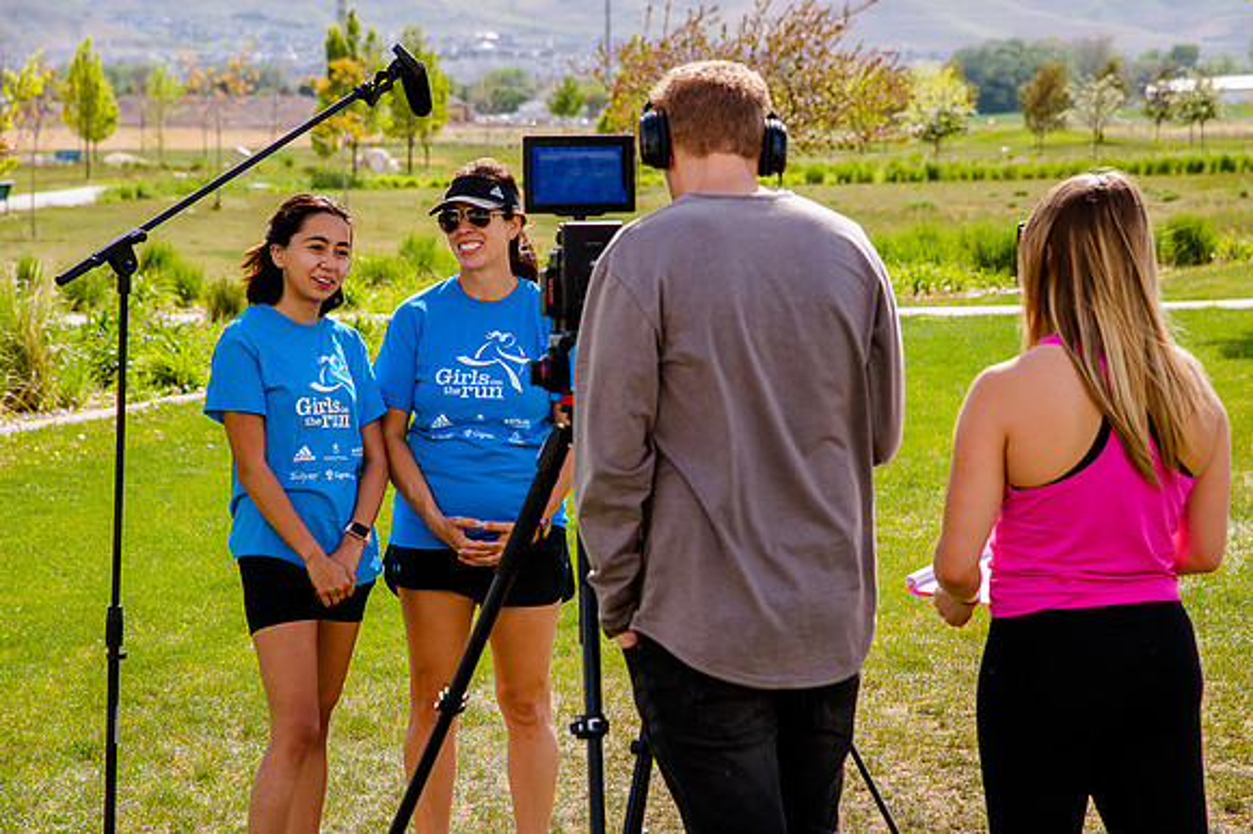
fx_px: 4309
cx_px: 626
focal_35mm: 124
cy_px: 417
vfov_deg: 11.1
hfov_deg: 16.5
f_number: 8
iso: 200
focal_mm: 120
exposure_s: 1/500
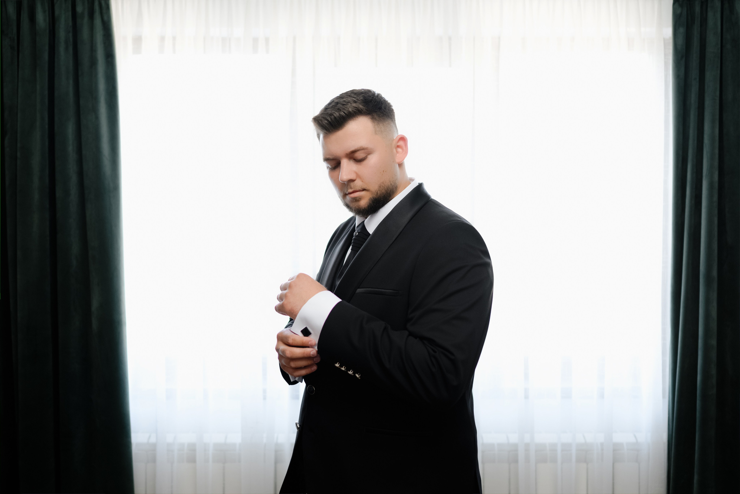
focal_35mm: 35
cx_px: 370
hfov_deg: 54.4
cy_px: 247
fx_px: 719
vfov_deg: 37.9
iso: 640
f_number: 1.8
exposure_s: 1/250
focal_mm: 35
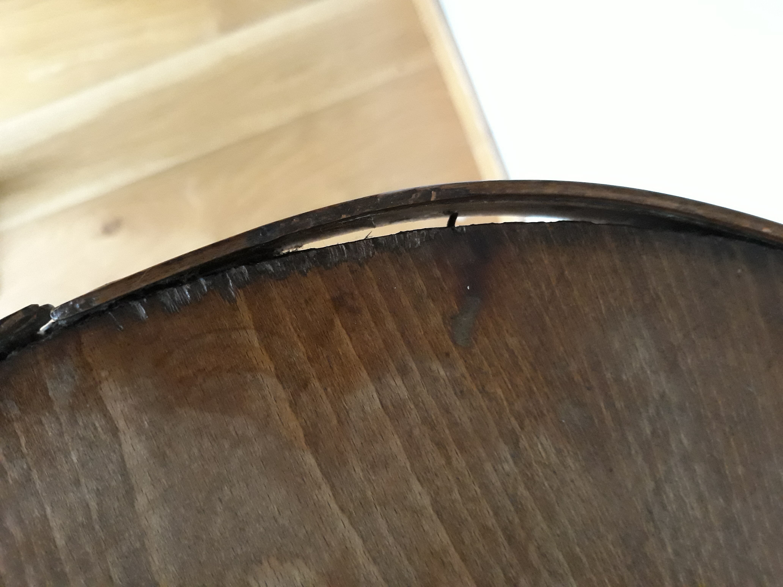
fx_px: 611
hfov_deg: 65.3
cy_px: 294
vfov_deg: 51.4
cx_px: 392
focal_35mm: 27
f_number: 1.7
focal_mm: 3.71
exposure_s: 1/25
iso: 500
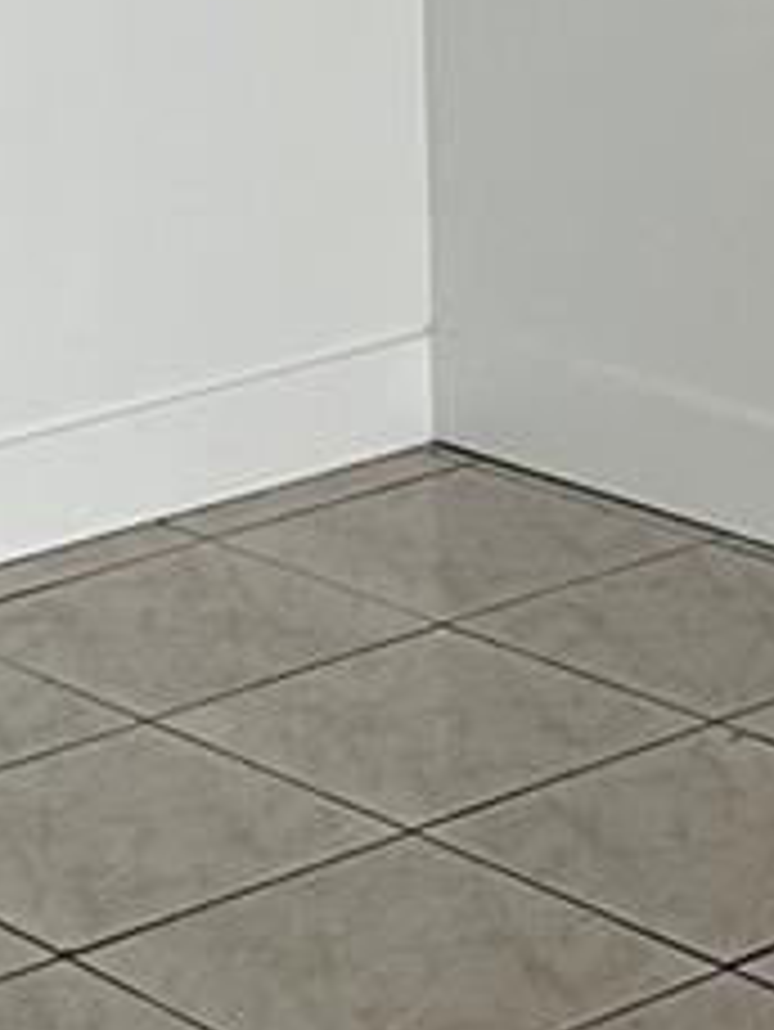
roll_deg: +1.8
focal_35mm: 136
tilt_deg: -13.2
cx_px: 144
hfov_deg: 10.9
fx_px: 4051
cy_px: 108
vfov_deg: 14.4
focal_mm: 5.1
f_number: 1.6
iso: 100
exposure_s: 1/60
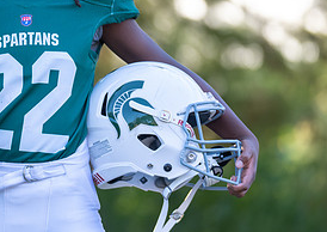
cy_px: 31
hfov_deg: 6.1
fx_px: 3083
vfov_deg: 4.3
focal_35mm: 333
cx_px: 65
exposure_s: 1/320
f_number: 2.8
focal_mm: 143
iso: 250
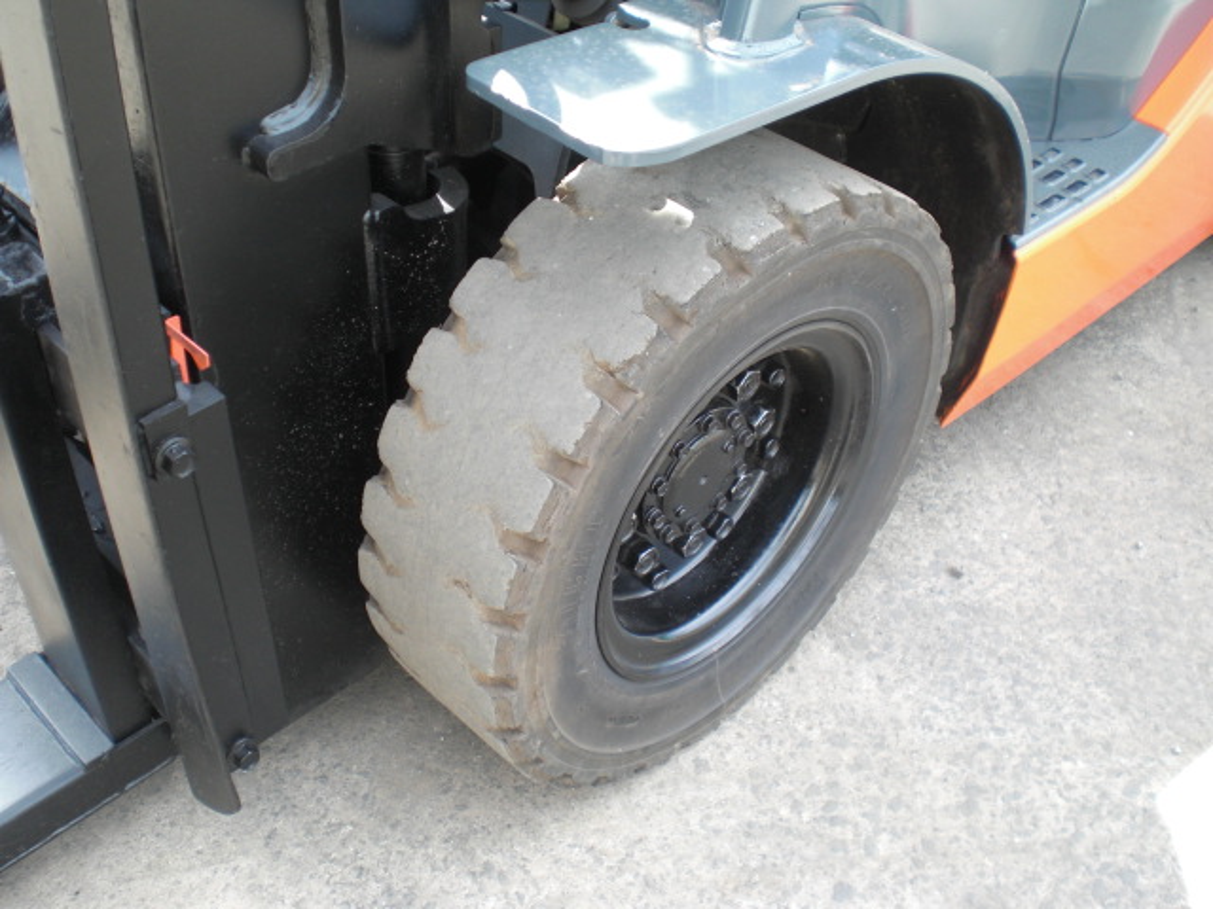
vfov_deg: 37.7
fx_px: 1332
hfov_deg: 49.0
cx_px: 606
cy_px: 454
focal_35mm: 38
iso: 100
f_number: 3.1
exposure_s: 1/125
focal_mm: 6.3
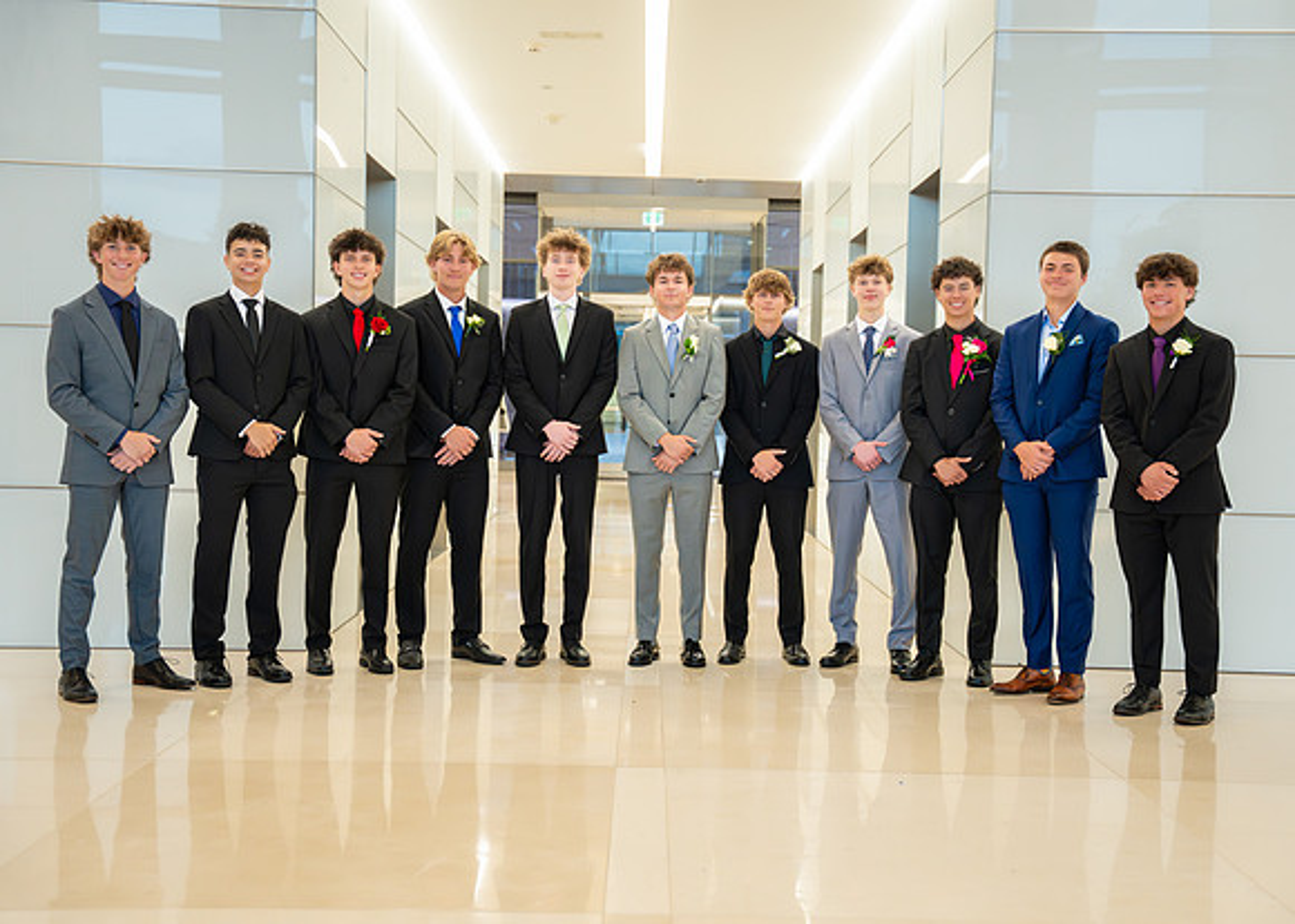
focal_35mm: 46
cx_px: 671
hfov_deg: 42.2
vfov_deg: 30.8
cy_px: 462
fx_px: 1676
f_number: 2.8
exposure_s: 1/250
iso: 1600
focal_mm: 42.4
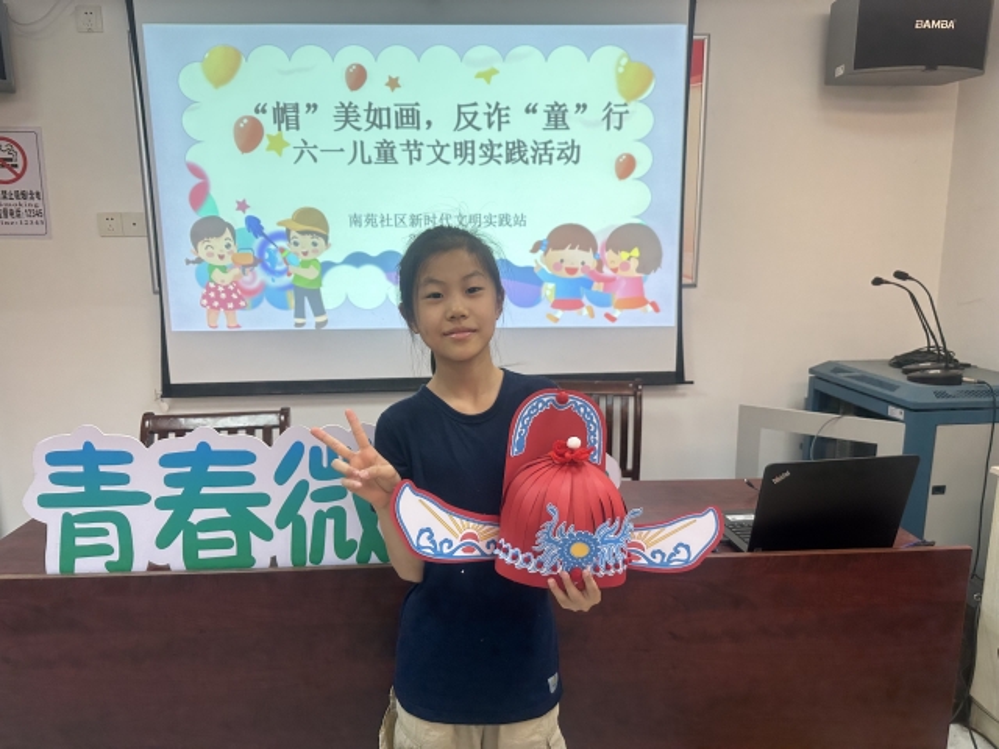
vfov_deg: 56.8
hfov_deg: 71.6
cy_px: 374
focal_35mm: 24
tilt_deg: -11.0
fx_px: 693
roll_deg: +0.7
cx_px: 500
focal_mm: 6.86
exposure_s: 1/100
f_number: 1.78
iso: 125
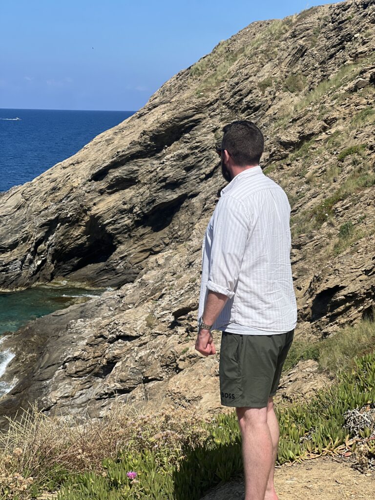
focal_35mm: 77
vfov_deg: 25.3
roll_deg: -1.2
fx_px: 1112
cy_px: 250
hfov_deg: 19.1
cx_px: 188
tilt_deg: -6.4
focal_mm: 9
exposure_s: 1/1024
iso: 32
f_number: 2.8
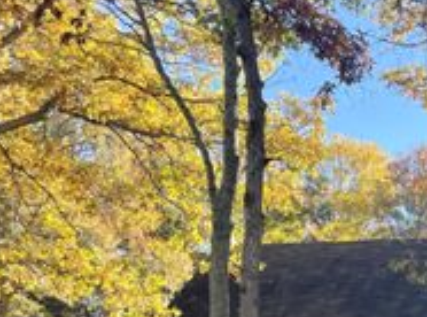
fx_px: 860
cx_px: 510
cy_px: 266
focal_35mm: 70
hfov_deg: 25.2
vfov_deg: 20.6
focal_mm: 4.2
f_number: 1.6
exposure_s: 1/465
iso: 32
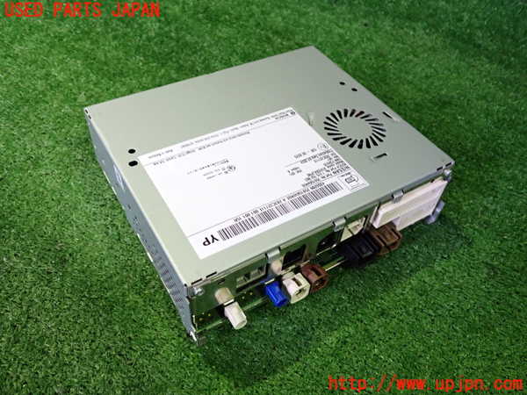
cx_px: 264
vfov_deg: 46.8
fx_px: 457
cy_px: 198
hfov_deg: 60.0
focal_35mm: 30
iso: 320
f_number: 2.3
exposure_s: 1/30
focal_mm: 5.4
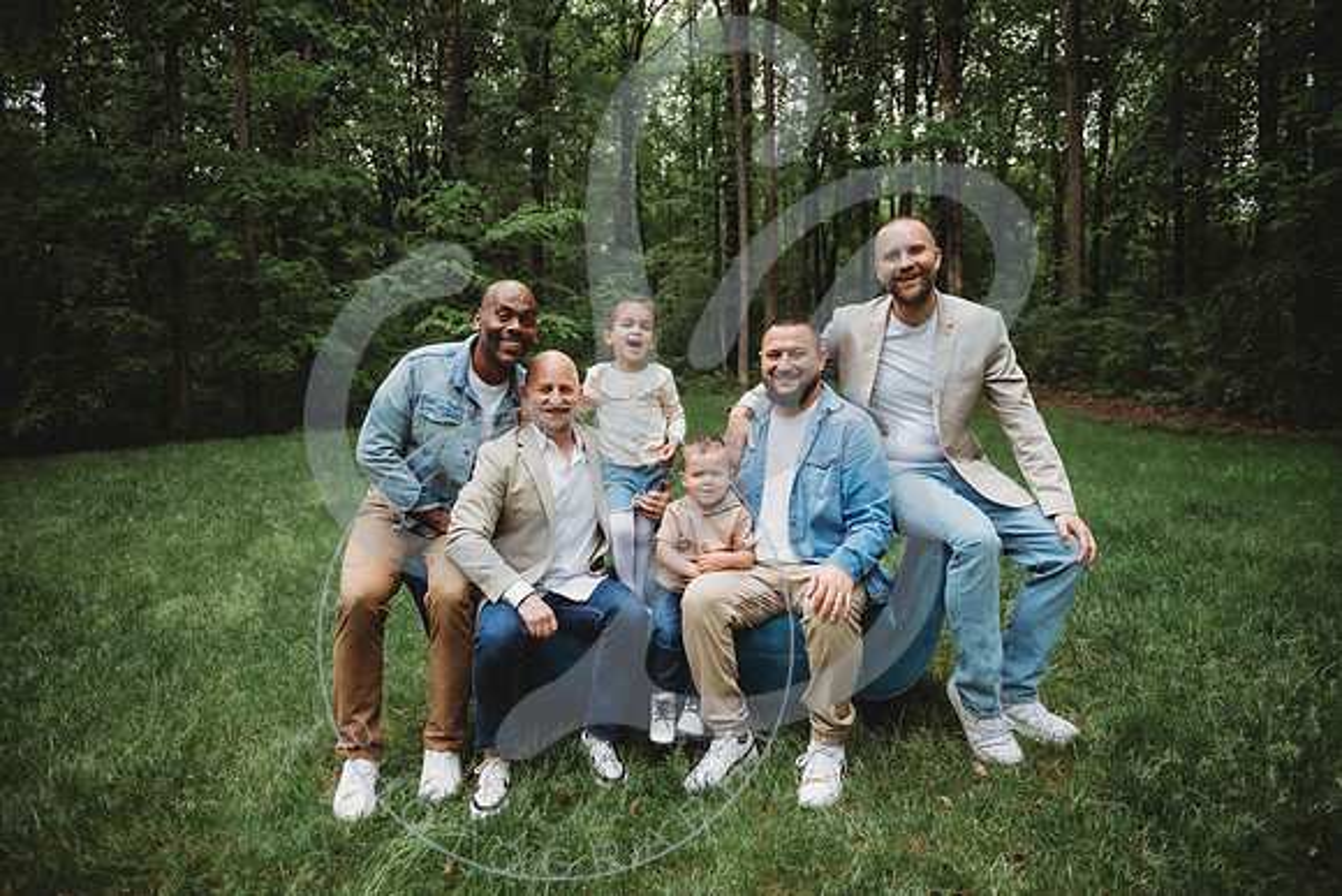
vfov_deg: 49.6
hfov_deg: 69.4
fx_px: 969
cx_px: 671
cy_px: 448
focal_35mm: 26
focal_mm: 26
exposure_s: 1/250
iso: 100
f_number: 2.8
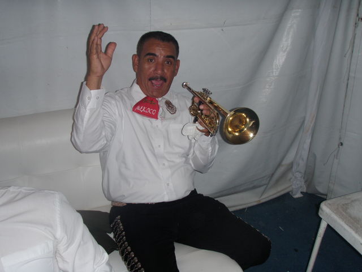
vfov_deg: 37.7
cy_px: 136
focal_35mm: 38
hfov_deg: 49.0
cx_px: 181
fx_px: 397
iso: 100
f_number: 3.5
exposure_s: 1/30
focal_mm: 6.7
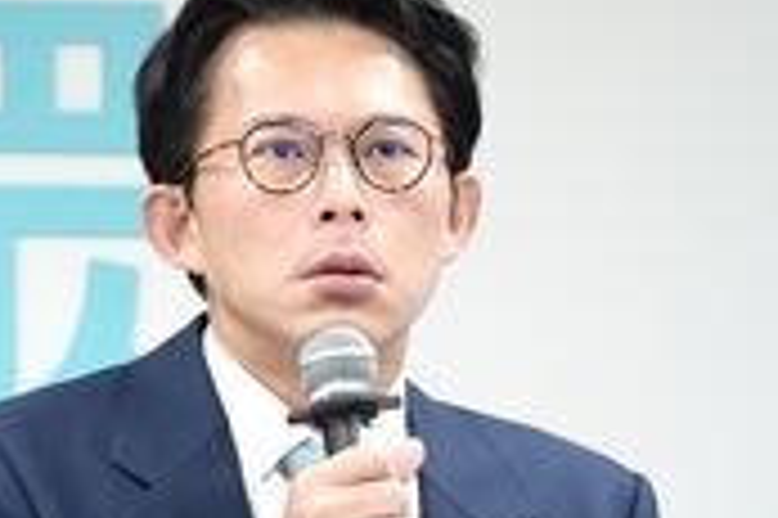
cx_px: 63
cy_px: 457
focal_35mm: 169
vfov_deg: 8.1
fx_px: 3649
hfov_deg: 12.1
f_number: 2.8
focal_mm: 48.5
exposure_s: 1/100
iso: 640
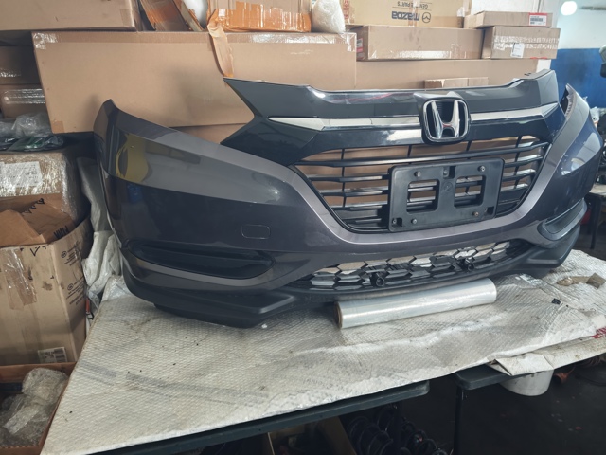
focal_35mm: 23
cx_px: 303
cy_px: 228
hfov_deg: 73.9
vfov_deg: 58.9
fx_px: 403
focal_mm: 8.71
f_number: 1.67
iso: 200
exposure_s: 1/33.3
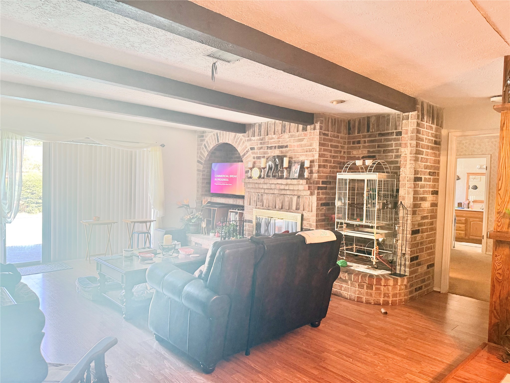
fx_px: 354
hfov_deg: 71.6
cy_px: 192
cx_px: 255
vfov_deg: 56.8
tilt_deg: -2.0
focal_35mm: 24
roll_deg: -1.9
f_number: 1.78
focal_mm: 6.76
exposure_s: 1/60
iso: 250
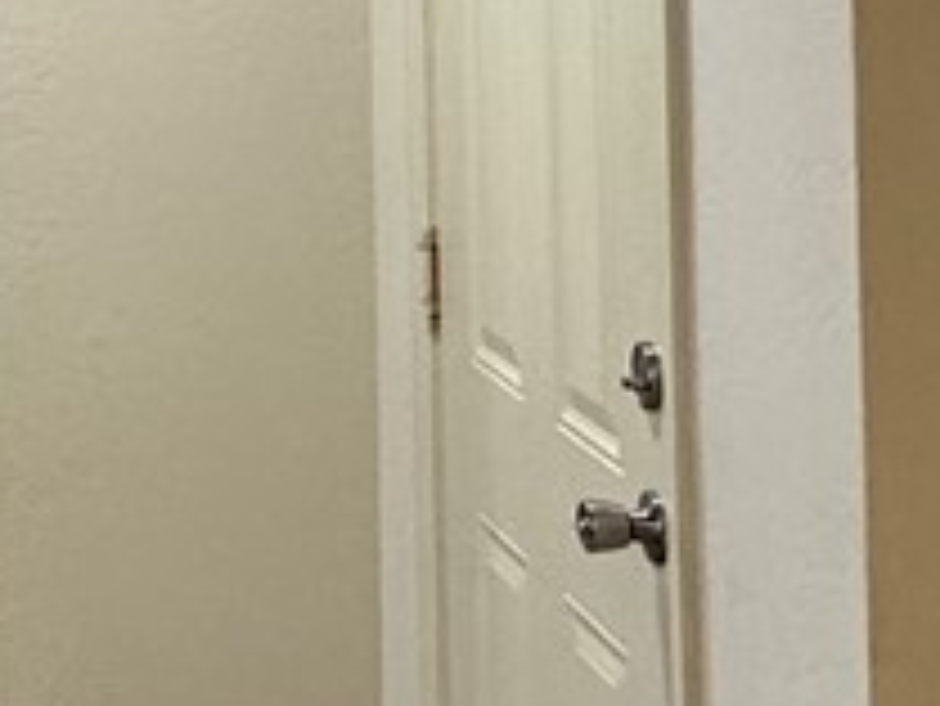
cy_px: -279
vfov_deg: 13.2
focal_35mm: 107
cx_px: -778
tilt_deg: +1.9
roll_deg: +0.3
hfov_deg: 15.6
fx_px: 2907
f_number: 2.2
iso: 160
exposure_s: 1/60
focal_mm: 2.22
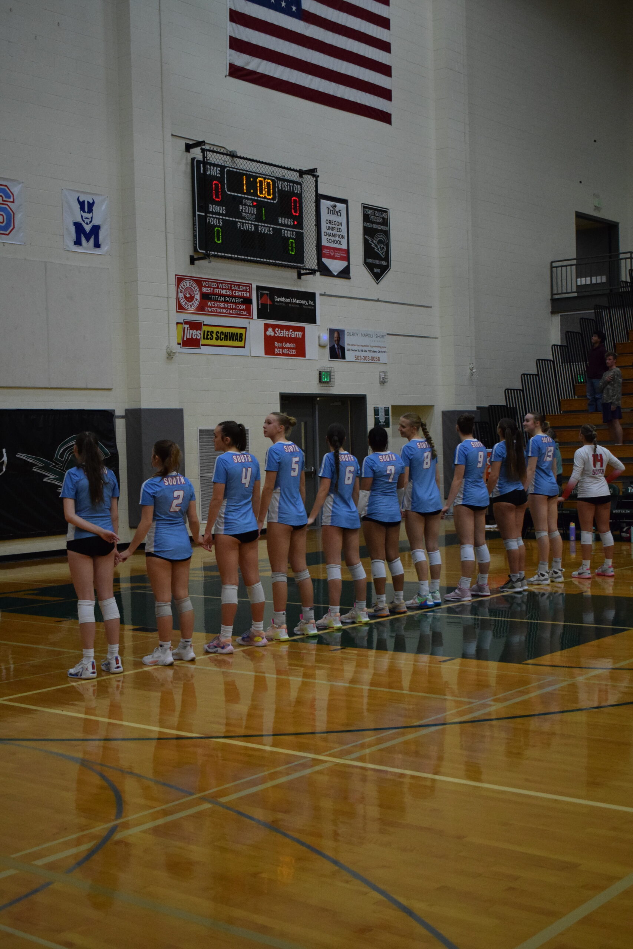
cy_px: 474
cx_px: 316
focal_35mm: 46
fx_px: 1226
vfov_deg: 42.3
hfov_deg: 28.9
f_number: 4.2
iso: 3200
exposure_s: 1/320
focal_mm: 31
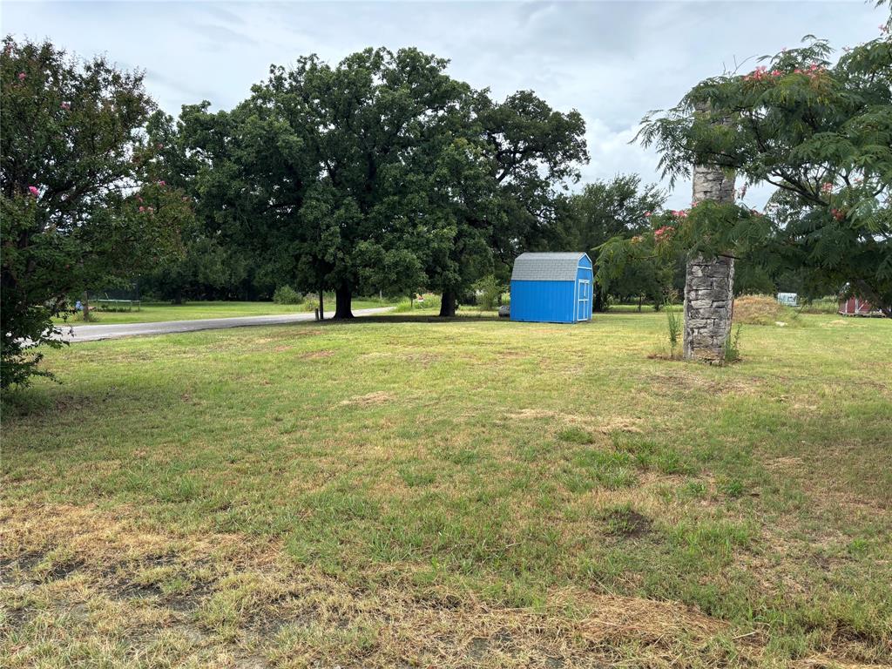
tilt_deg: -3.5
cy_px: 334
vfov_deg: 53.1
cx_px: 446
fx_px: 670
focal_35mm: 26
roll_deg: -1.0
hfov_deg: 67.3
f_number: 1.6
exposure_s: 1/2151
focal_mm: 5.96
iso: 50
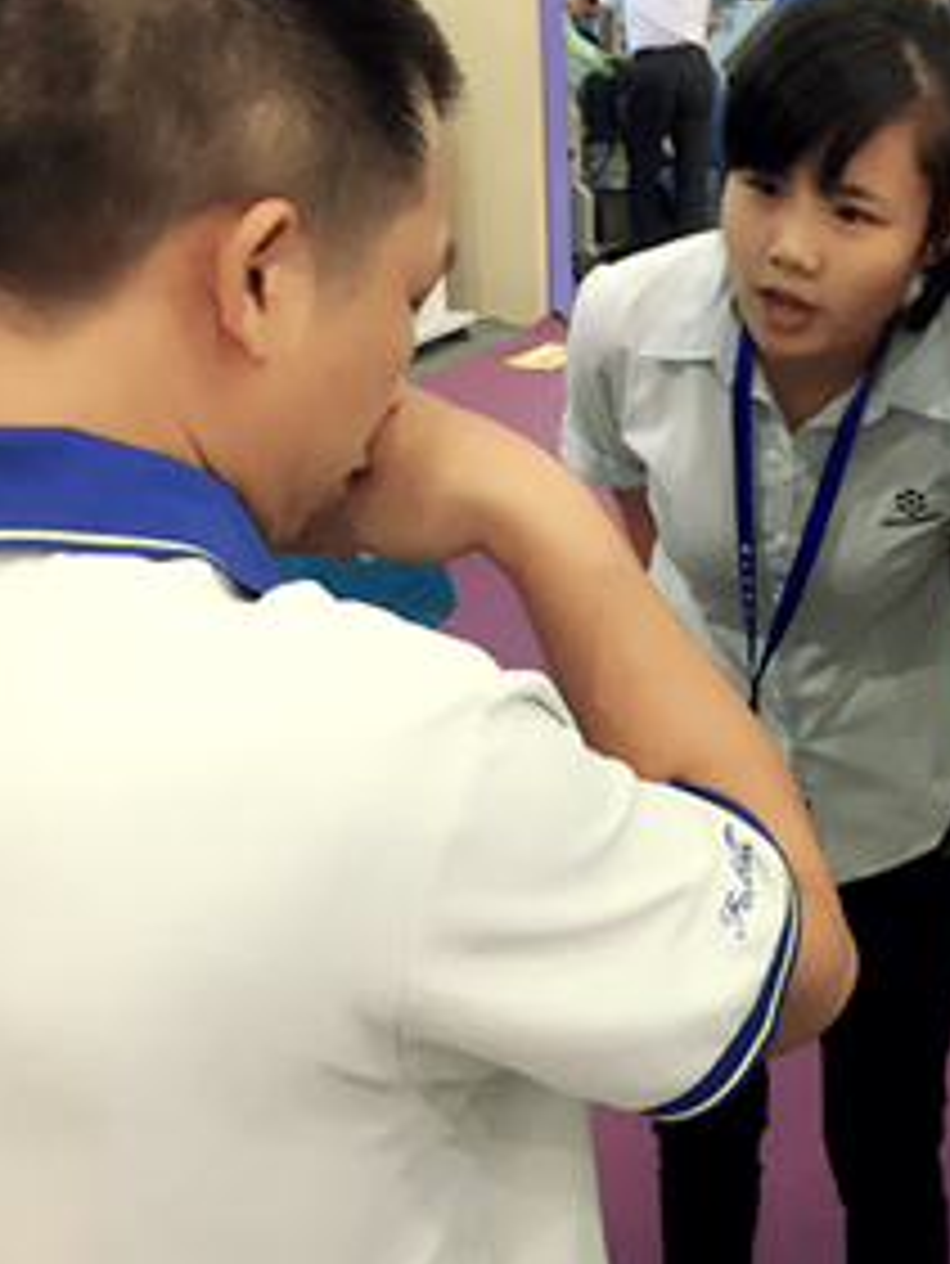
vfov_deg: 34.8
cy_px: 749
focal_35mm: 55
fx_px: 2011
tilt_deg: -22.4
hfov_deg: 26.3
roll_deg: +0.3
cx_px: 675
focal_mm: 4.15
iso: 50
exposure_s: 1/33
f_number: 2.2
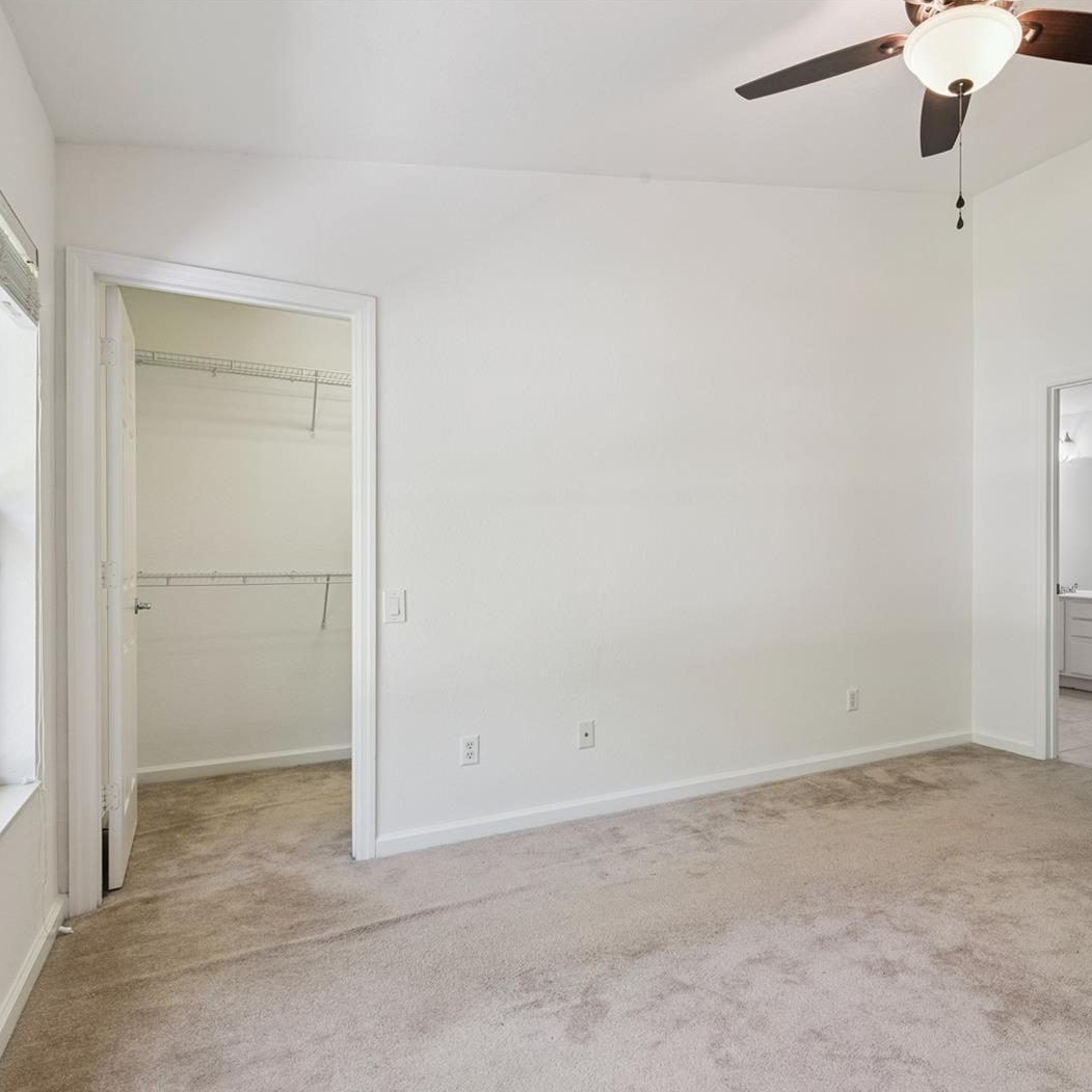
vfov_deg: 69.6
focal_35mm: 22
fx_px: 785
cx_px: 730
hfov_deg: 67.7
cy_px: 549
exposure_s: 1/20
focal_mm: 17
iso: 400
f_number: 10
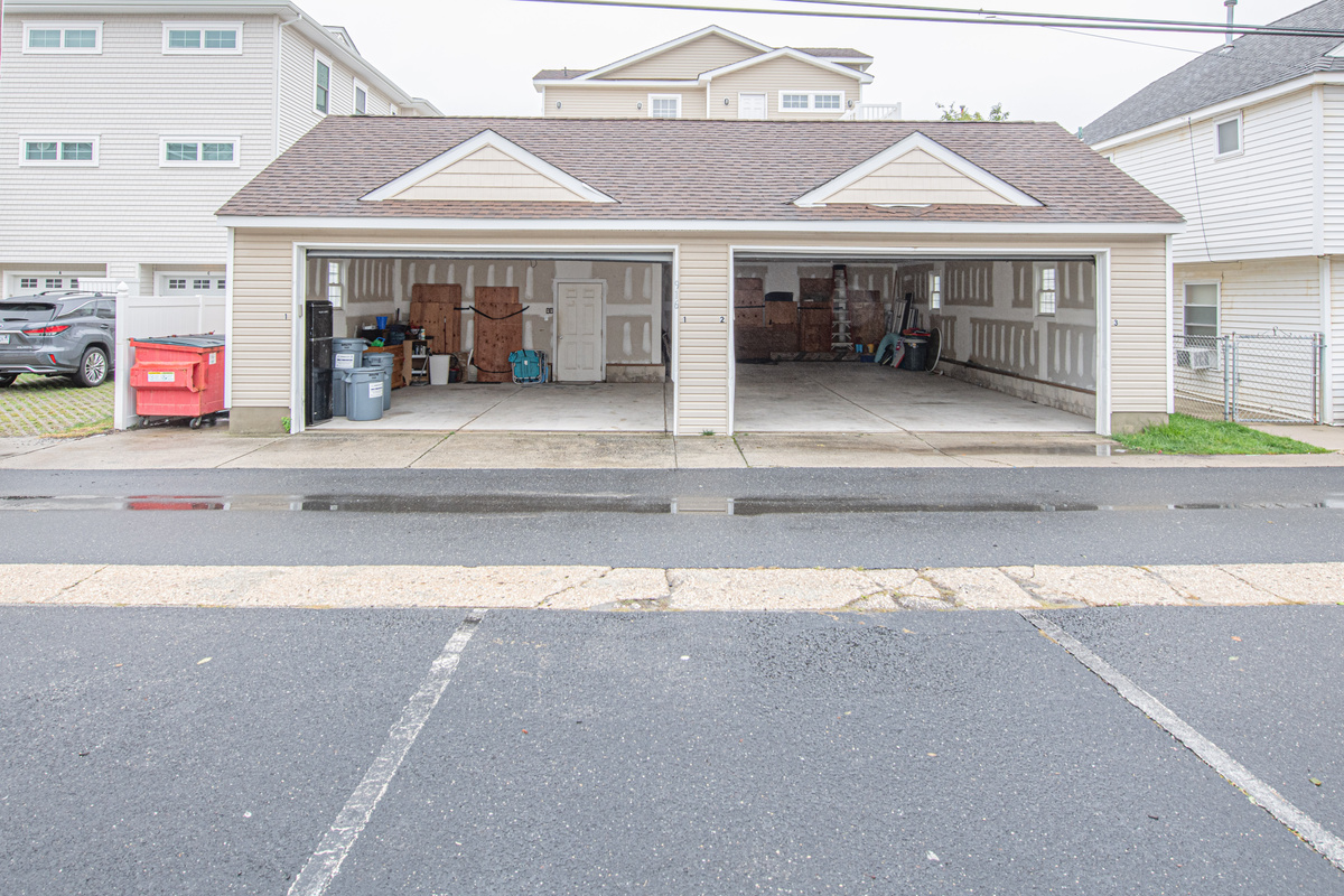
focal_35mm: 21
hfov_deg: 81.1
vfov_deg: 57.8
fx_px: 786
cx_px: 666
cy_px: 285
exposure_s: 1/80
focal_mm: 14
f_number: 9
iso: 200
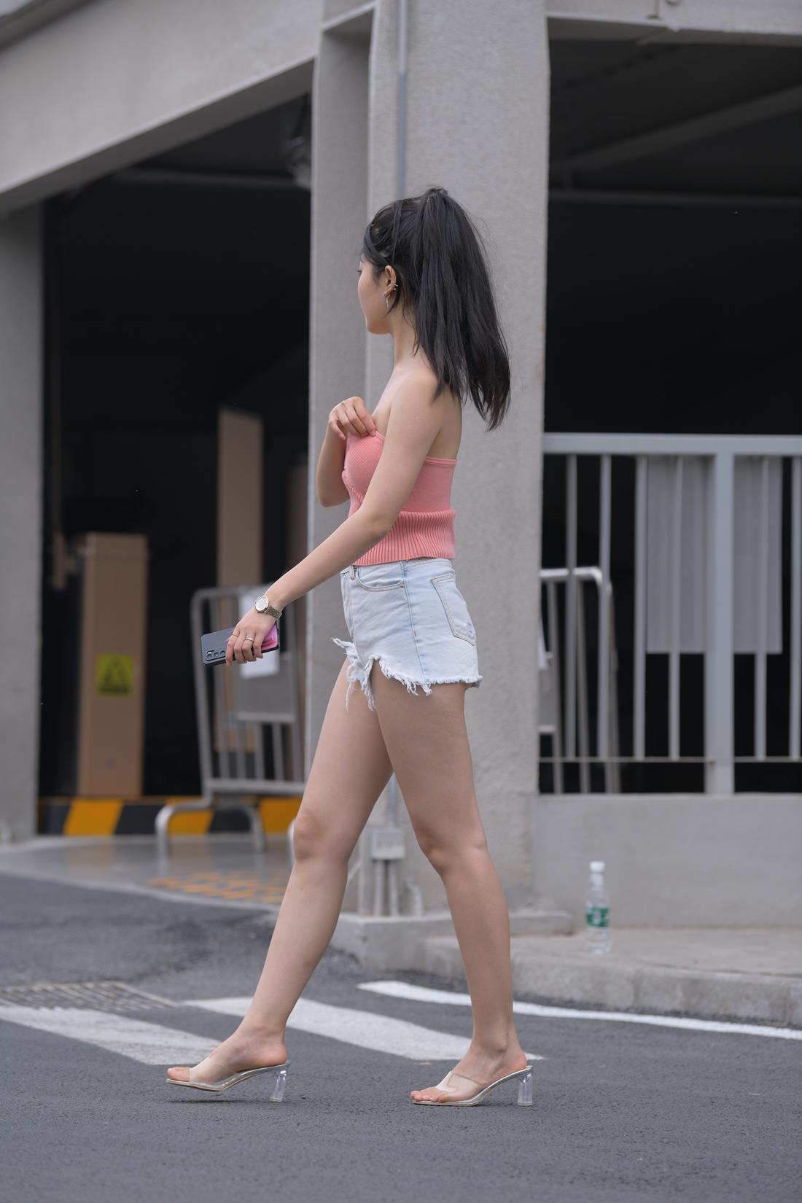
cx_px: 401
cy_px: 602
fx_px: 4678
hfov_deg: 9.8
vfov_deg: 14.7
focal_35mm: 140
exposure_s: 1/1000
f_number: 4
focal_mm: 140
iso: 200
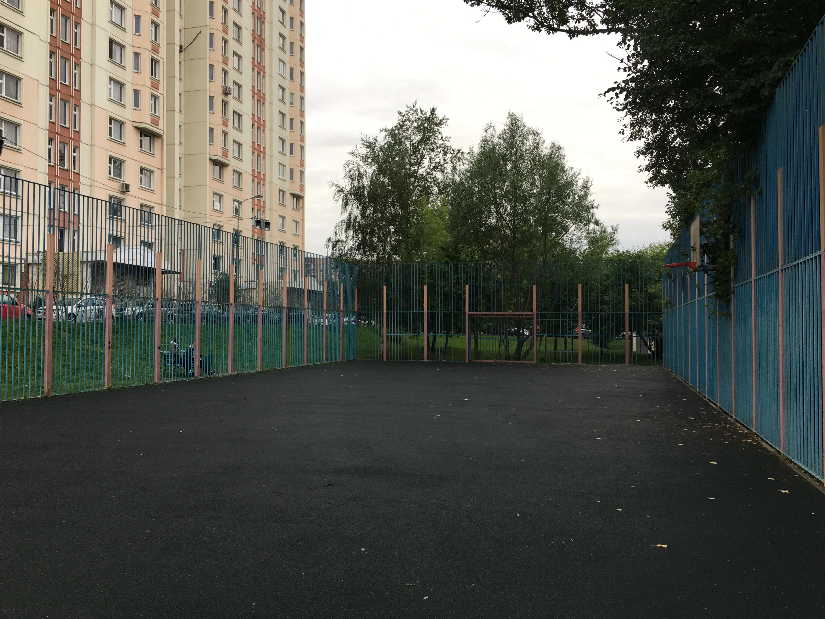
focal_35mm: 30
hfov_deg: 60.0
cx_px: 399
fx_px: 715
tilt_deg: +2.5
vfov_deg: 46.8
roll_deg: -1.2
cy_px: 317
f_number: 2.2
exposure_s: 1/100
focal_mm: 4.15
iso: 32
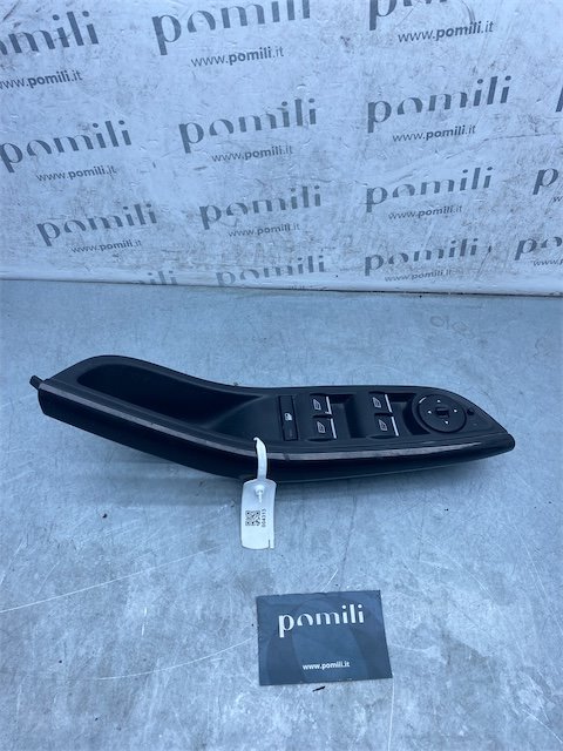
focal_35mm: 26
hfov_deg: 53.1
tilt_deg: -51.8
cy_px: 376
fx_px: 564
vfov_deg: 67.3
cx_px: 282
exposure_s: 1/793
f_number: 1.8
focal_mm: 4.25
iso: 32
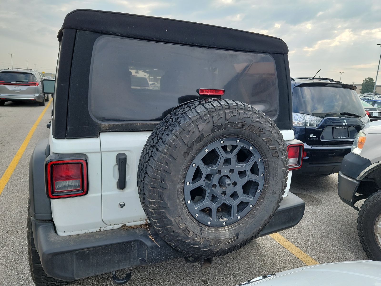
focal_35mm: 24
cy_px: 143
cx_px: 190
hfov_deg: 71.6
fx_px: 264
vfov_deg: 56.8
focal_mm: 6.7
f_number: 1.8
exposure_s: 1/218
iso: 50
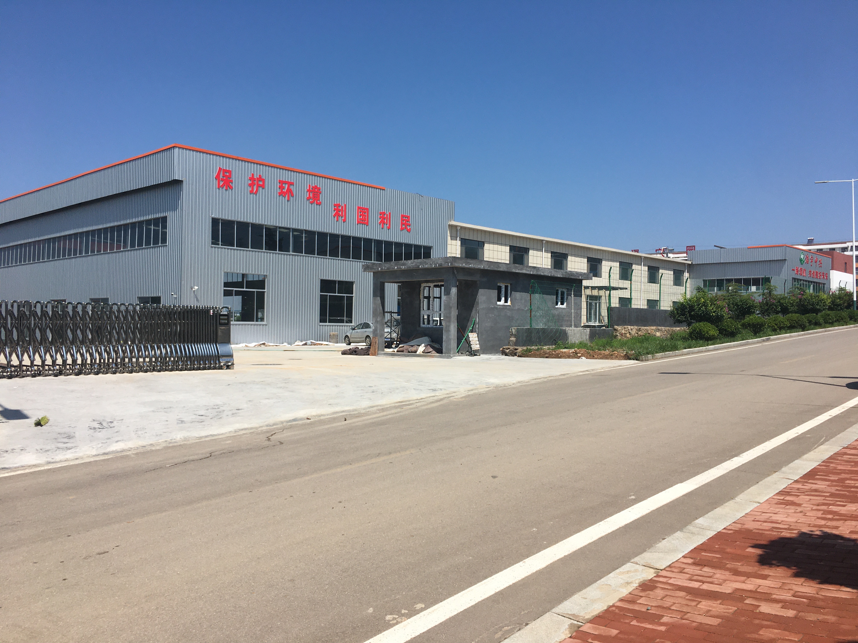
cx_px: 429
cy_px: 322
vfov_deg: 48.2
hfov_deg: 61.7
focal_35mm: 29
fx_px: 719
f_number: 2.2
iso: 25
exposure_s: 1/2564
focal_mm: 4.15
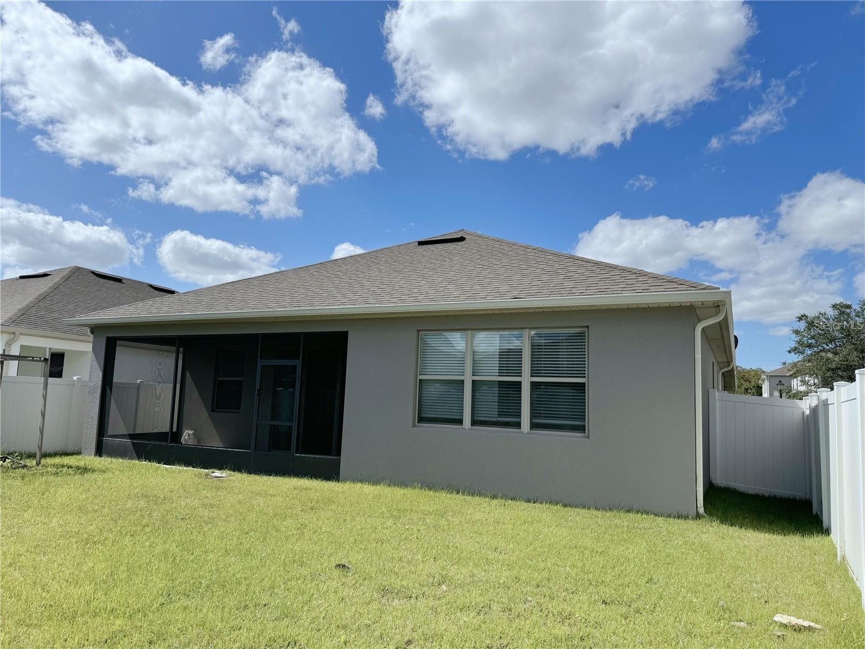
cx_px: 432
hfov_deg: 71.6
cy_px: 324
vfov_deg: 56.8
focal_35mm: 24
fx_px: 600
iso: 80
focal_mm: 6.76
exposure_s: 1/6410
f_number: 1.78
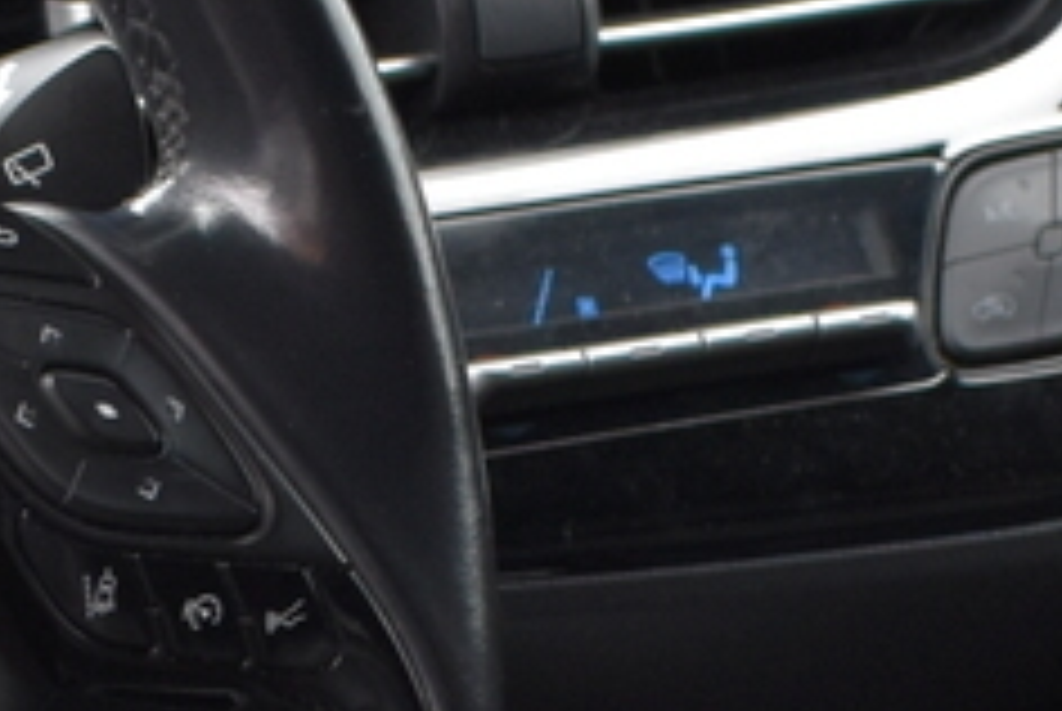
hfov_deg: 11.1
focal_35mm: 185
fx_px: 5464
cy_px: 1359
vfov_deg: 7.2
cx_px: 432
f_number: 5.6
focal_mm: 18
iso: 400
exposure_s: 1/125
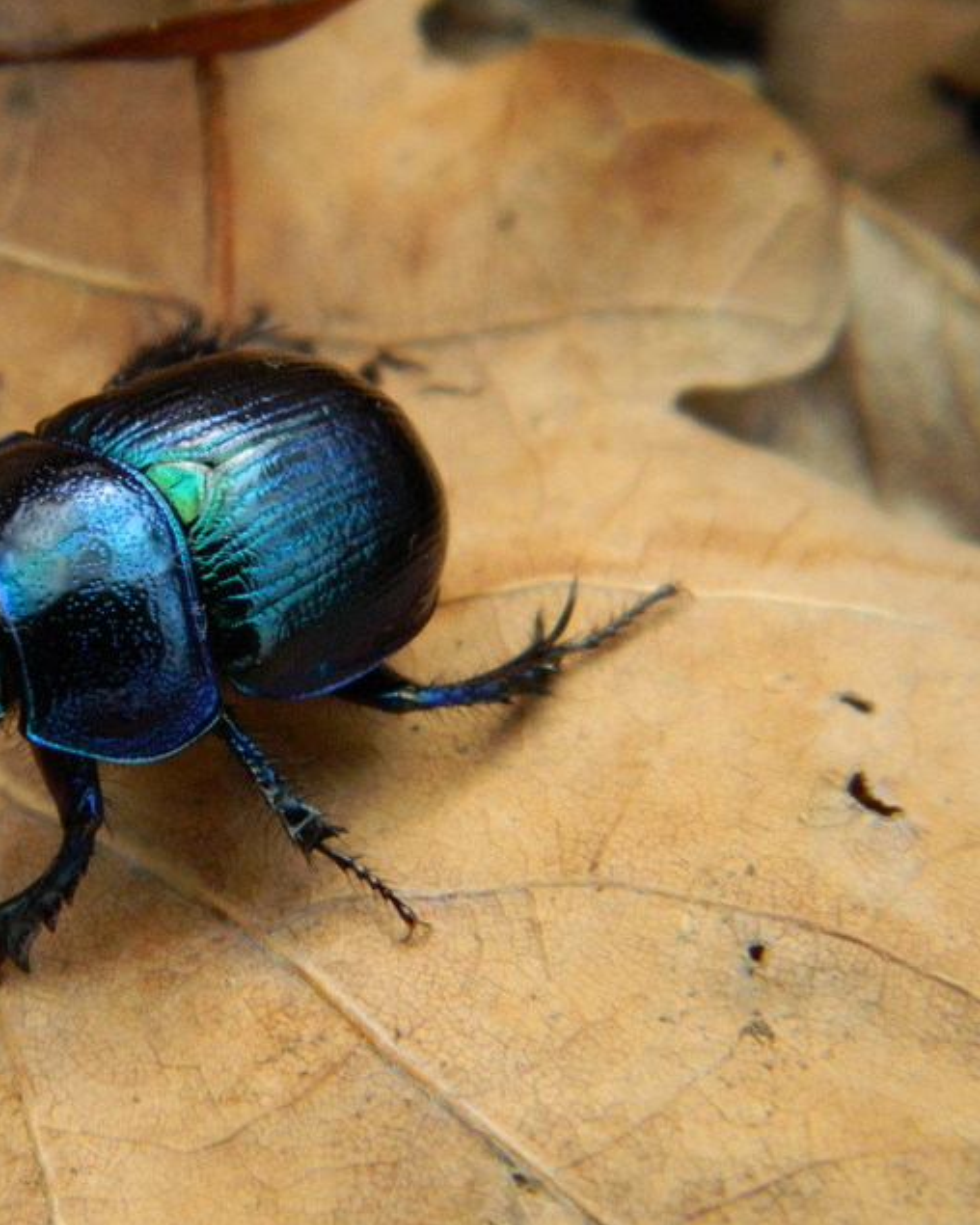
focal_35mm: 135
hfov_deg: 11.4
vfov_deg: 14.3
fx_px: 4894
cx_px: 171
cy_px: 612
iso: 400
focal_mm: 18.6
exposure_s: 1/320
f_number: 4.5
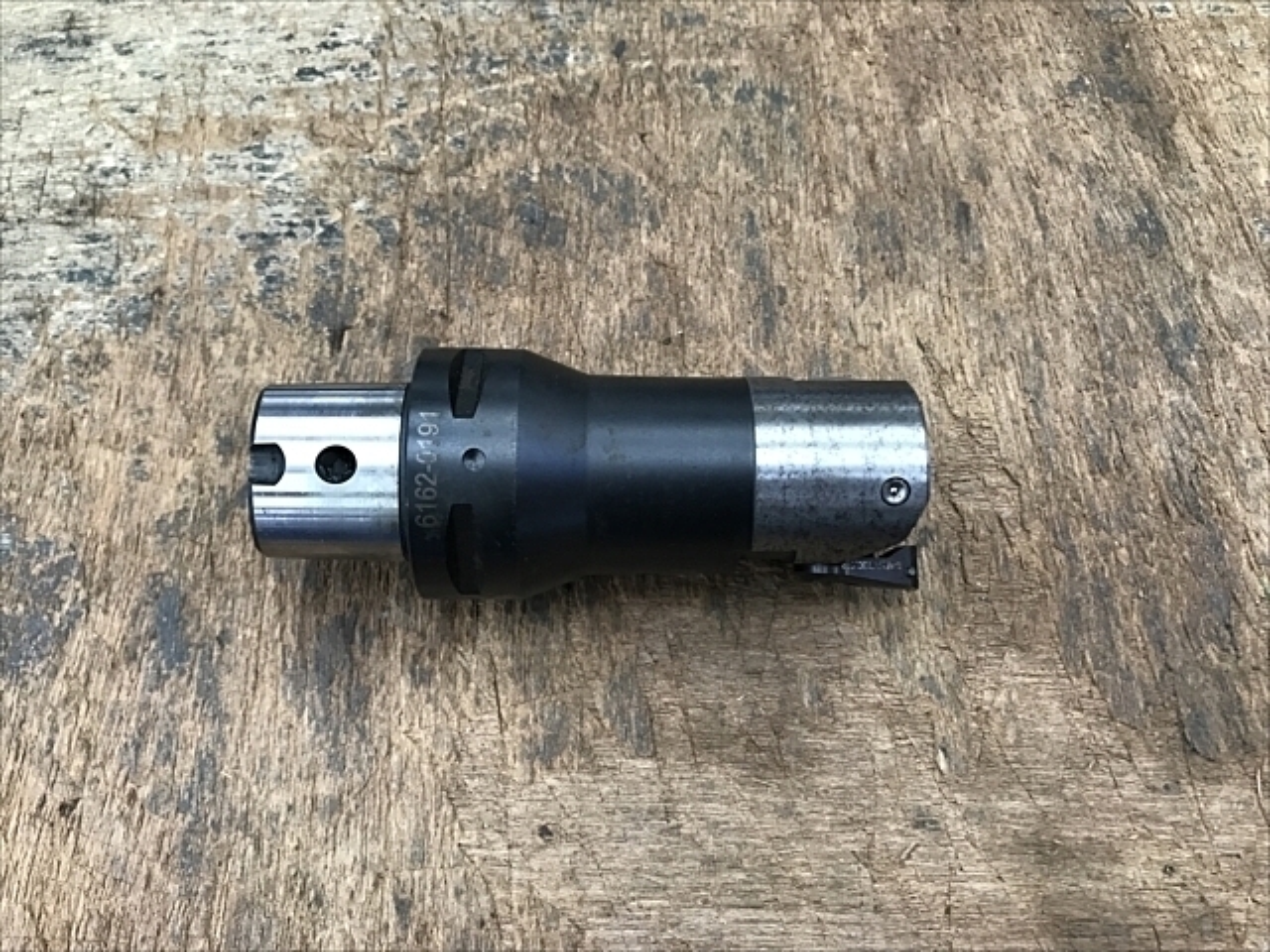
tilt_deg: -66.6
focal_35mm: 28
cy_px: 476
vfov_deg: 49.7
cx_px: 635
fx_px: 1027
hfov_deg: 63.4
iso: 40
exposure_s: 1/15
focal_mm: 3.99
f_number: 1.8
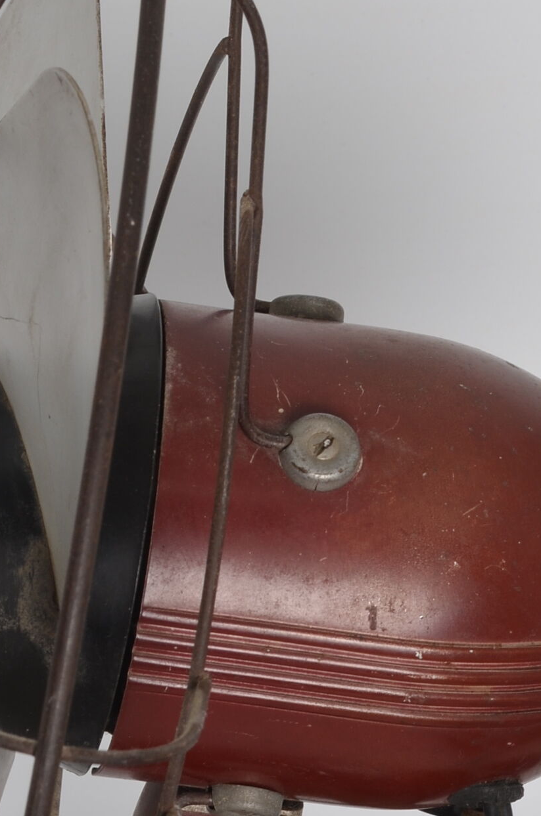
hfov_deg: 6.1
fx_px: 5050
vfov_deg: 9.2
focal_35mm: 223
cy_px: 806
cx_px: 344
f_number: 11
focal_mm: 50
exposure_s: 1/125
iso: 100
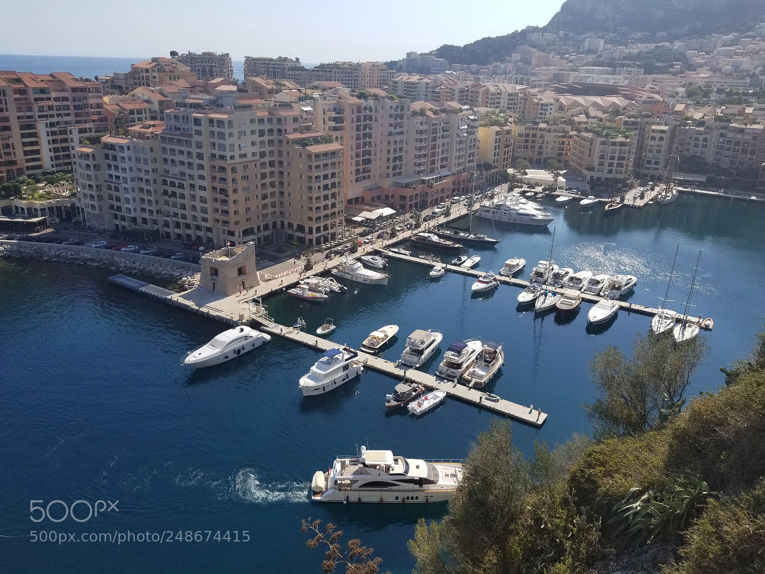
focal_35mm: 26
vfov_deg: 53.1
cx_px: 382
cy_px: 287
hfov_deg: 67.3
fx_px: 575
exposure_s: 1/3112
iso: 50
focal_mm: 4.25
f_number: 1.7
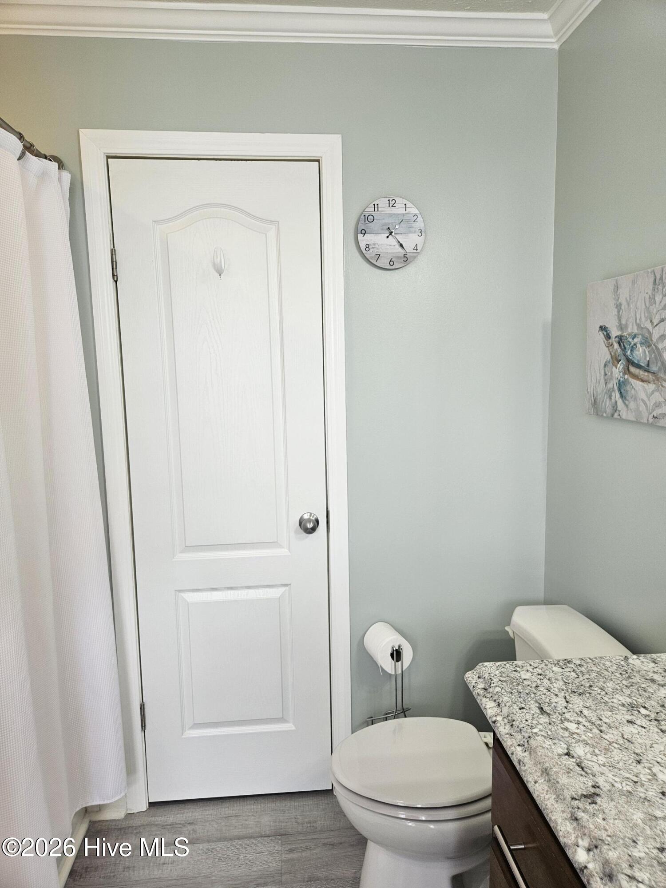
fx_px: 590
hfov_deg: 58.9
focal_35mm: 23
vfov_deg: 73.9
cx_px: 333
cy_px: 444
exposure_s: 1/120
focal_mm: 5.4
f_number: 1.8
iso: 50
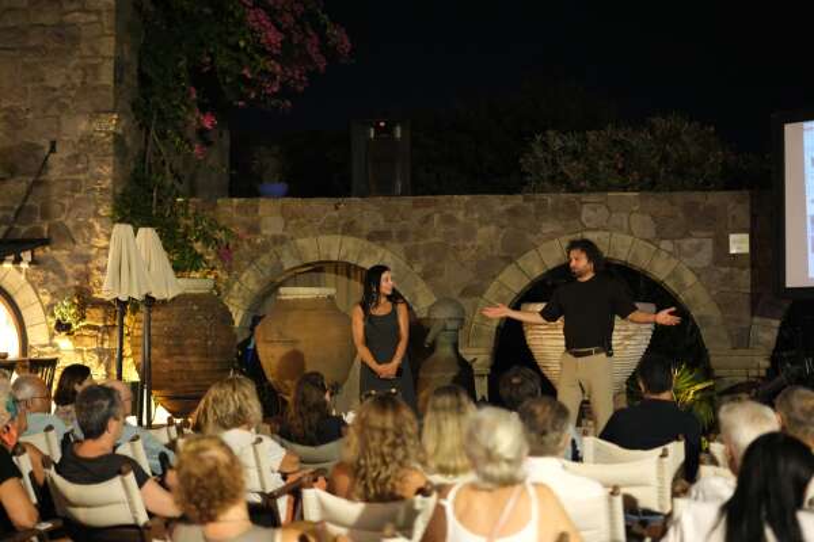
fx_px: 1130
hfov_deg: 39.6
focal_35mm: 50
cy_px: 271
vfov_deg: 27.0
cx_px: 407
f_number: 1.4
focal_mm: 33
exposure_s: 1/160
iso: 10000
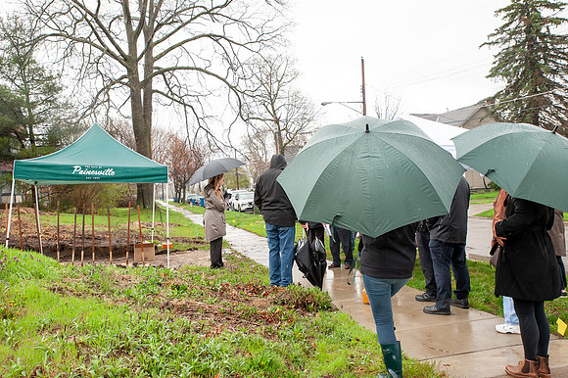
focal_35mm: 32
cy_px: 189
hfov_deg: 58.5
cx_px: 280
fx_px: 508
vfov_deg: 40.8
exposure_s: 1/160
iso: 640
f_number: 6.3
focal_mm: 30
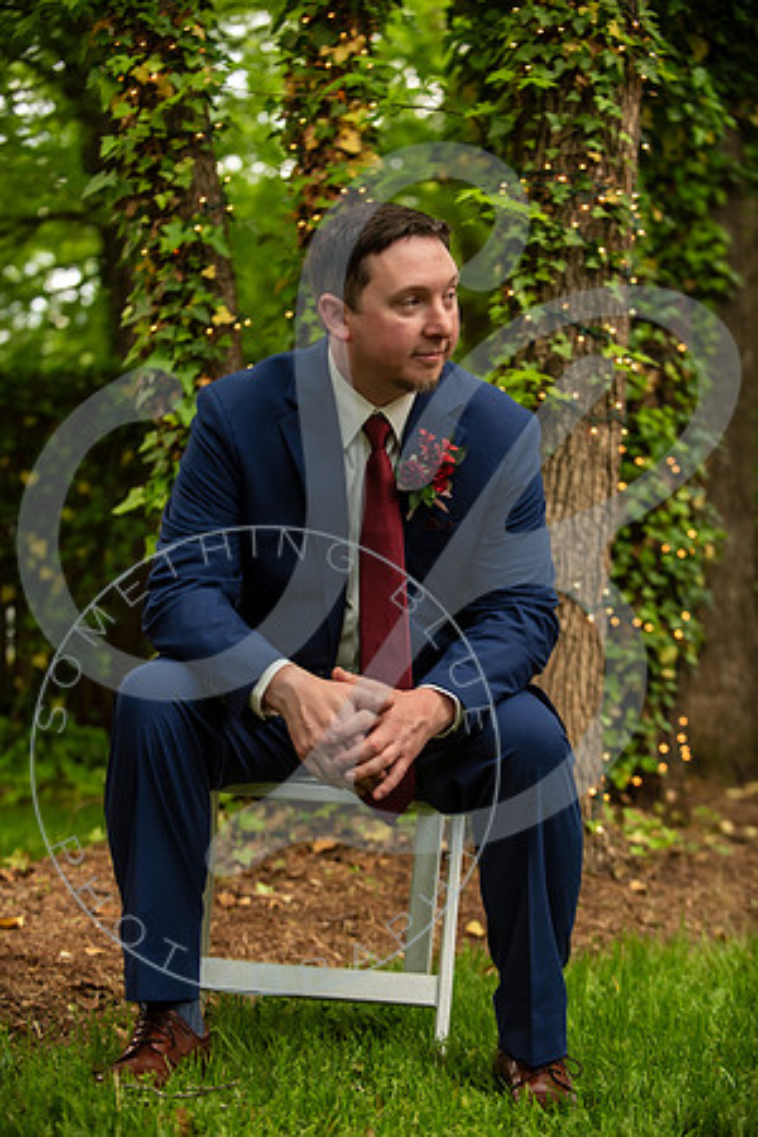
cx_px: 379
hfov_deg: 19.5
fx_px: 2211
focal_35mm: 70
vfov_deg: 28.8
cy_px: 568
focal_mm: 70
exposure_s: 1/640
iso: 640
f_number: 2.8
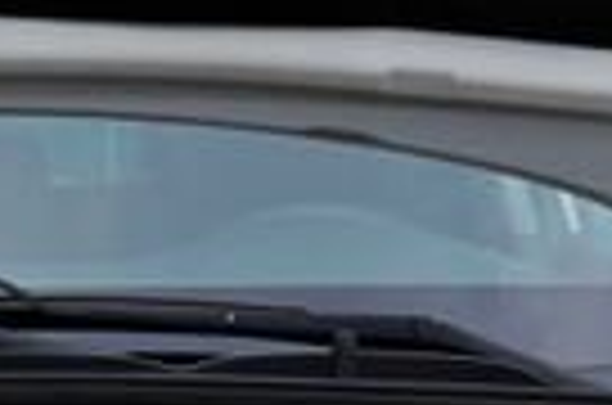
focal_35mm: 196
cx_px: -54
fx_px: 3324
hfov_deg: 10.4
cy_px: 605
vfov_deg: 6.9
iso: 100
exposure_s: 1/320
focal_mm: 26
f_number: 8
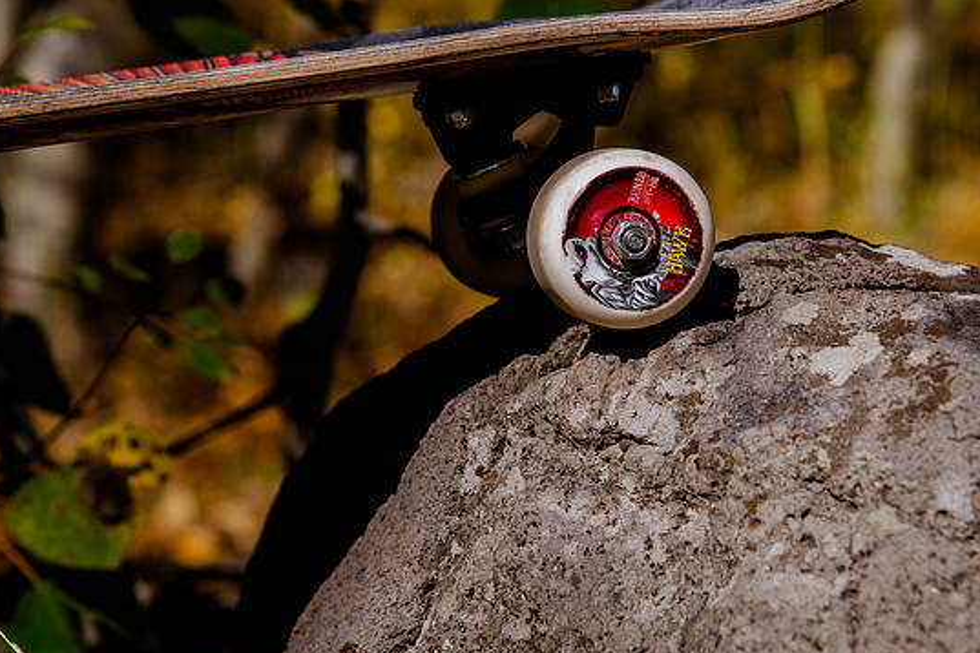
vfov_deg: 9.7
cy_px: 287
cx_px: 511
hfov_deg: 14.4
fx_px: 3865
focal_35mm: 142
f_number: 8
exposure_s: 1/640
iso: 200
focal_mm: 120
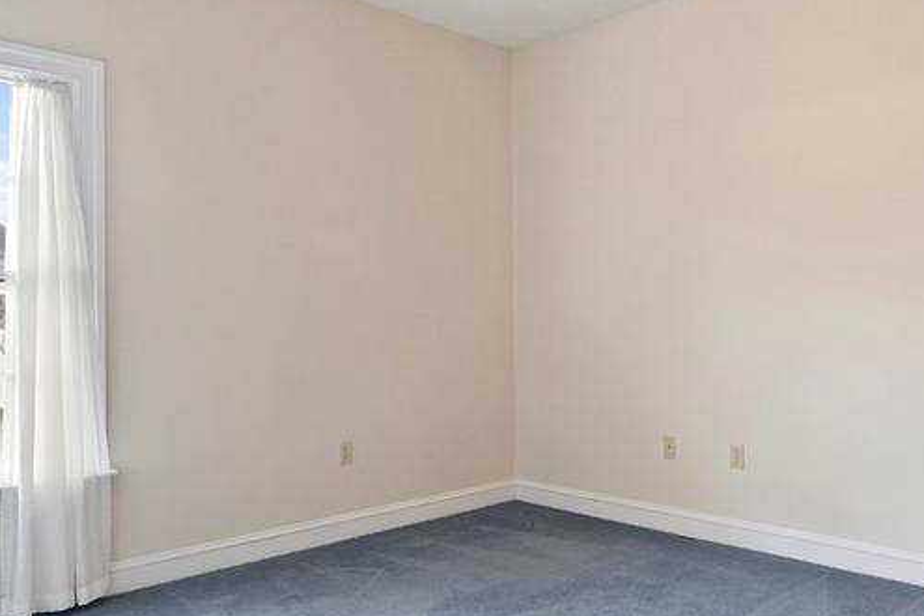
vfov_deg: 42.3
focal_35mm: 31
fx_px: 796
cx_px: 594
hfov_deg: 59.3
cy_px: 320
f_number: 8
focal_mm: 10
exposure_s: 1/4
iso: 640
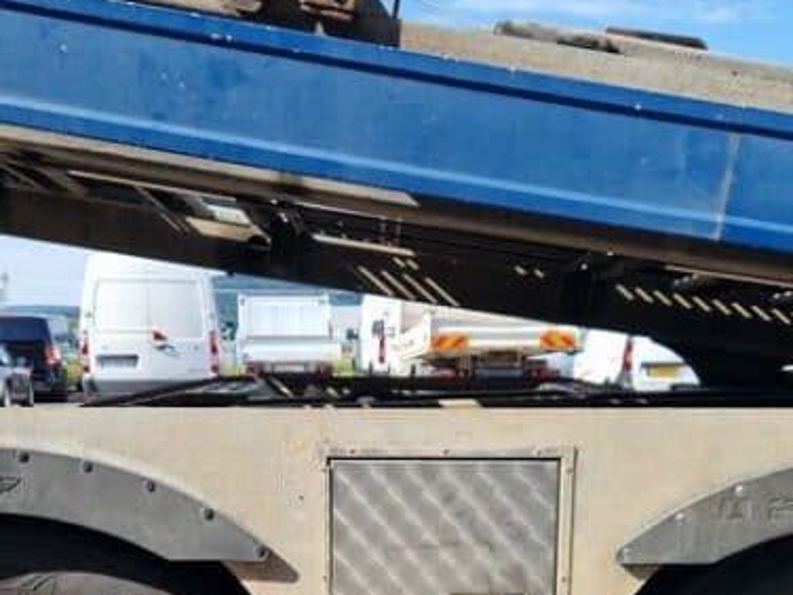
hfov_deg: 40.4
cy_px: 559
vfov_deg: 29.3
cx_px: 388
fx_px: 1077
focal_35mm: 47
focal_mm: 5.4
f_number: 1.8
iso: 50
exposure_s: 1/5882
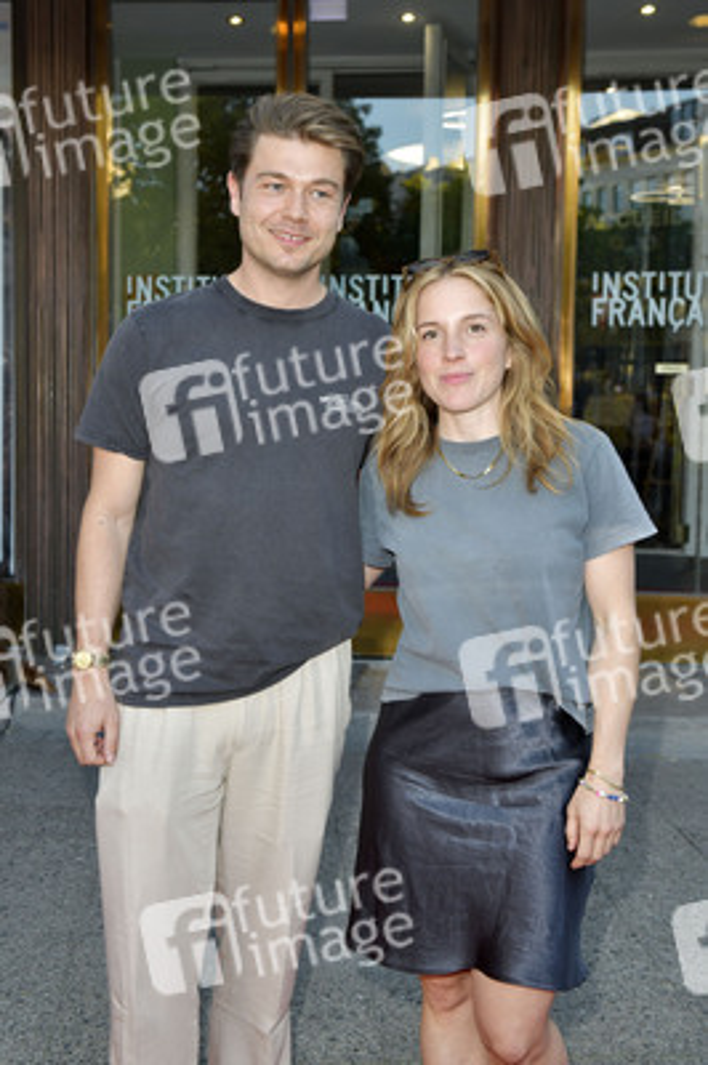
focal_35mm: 45
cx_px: 354
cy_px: 532
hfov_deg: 29.8
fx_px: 1330
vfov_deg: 43.6
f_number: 6.3
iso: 640
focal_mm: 45
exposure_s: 1/200
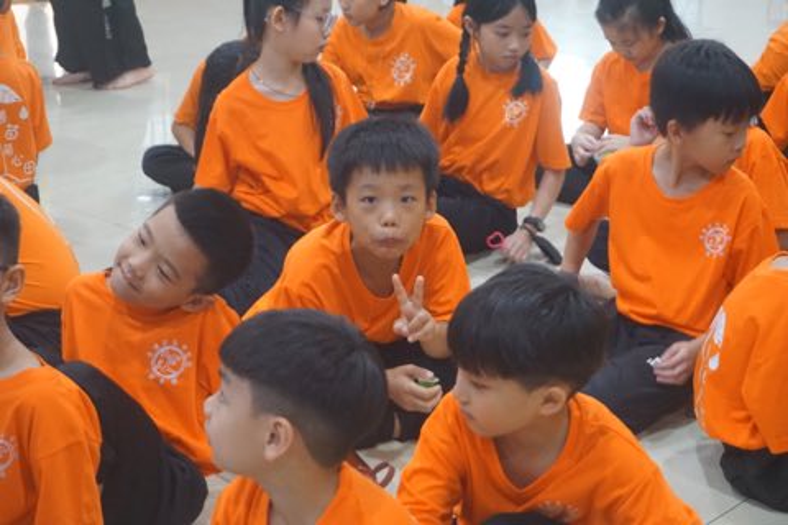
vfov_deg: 19.7
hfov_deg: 29.2
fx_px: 1510
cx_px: 394
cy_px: 262
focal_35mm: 69
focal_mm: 46
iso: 3200
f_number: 5.6
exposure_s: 1/50
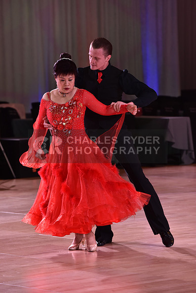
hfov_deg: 7.6
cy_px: 146
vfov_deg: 11.4
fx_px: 1469
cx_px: 98
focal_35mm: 180
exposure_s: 1/250
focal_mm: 180
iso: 1600
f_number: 4.5
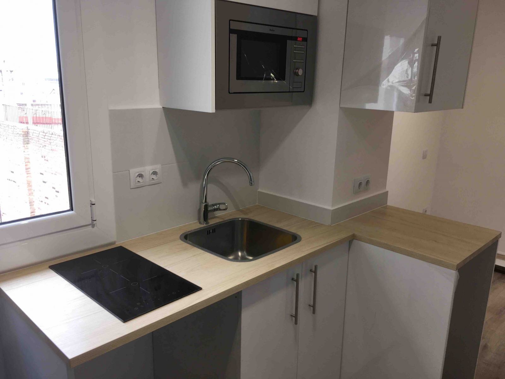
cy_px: 190
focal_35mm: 29
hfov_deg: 61.7
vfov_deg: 48.2
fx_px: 423
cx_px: 252
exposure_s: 1/33
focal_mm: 4.15
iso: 32
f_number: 2.2
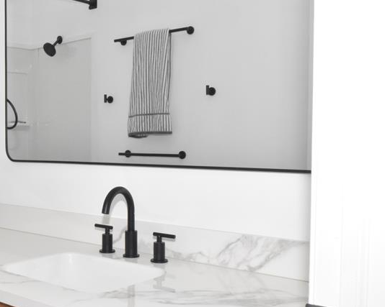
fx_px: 523
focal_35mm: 46
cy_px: 153
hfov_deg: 39.7
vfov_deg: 32.8
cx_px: 115
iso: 3200
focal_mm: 17
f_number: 25
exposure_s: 1/200
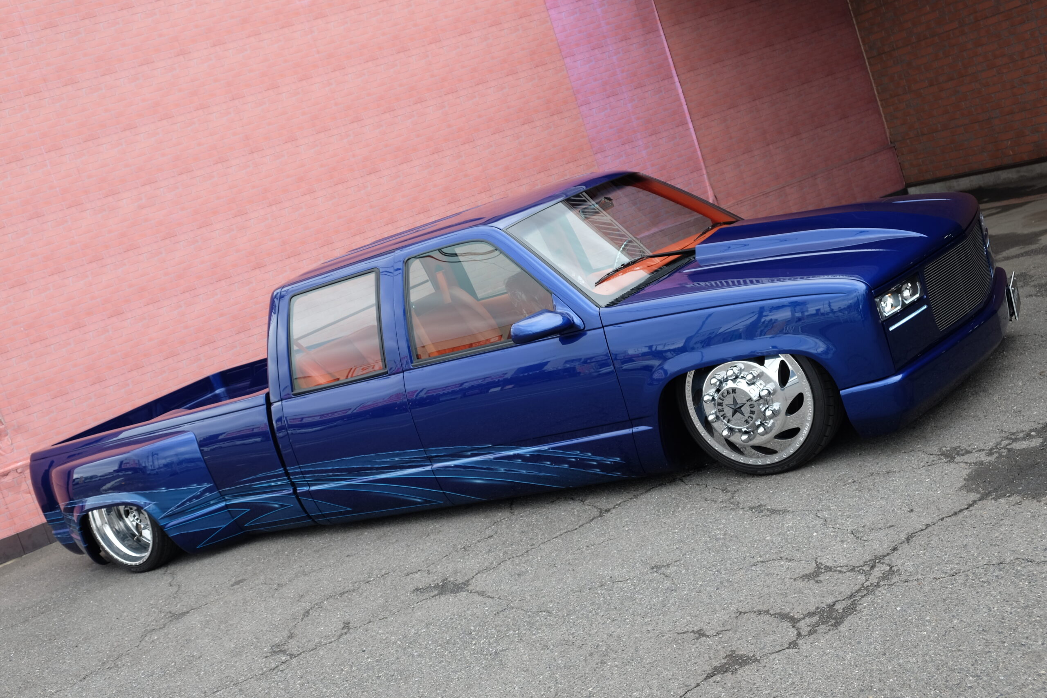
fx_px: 1221
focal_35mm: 42
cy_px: 349
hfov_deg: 46.4
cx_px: 524
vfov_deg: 31.9
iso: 200
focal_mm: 27.7
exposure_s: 1/125
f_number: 5.6
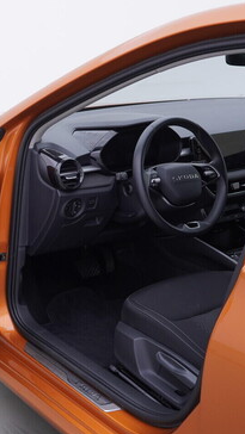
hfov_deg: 20.3
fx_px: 658
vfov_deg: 36.6
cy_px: 218
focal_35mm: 57
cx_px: -16
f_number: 3.5
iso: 125
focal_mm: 24
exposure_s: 1/60
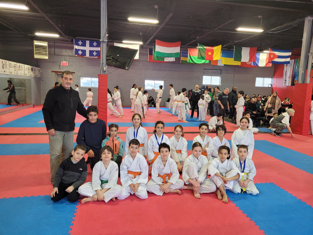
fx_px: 235
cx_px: 156
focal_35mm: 26
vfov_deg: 53.1
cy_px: 118
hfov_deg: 67.3
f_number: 1.8
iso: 200
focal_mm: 5.4
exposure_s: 1/120
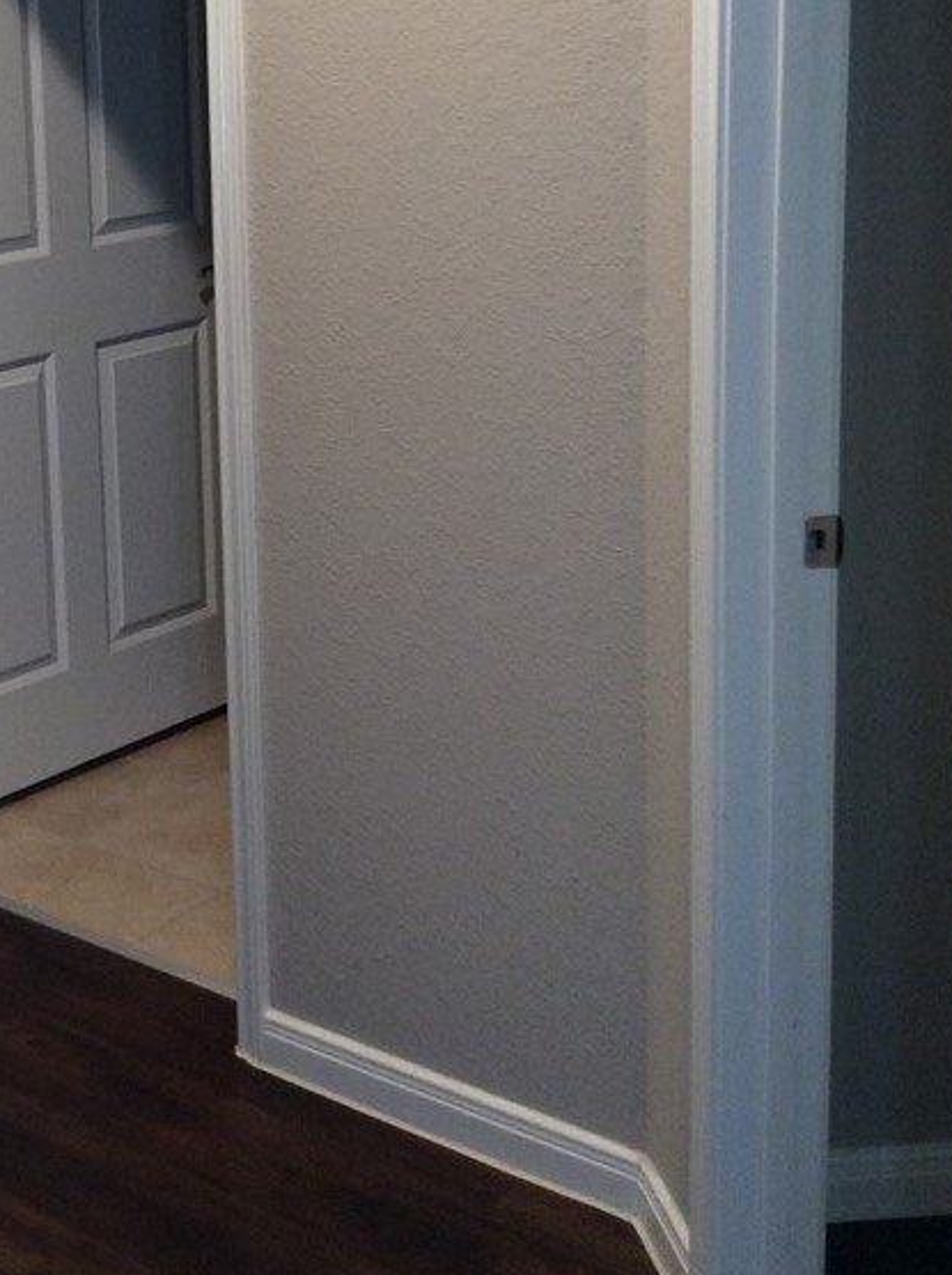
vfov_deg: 32.0
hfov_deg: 24.4
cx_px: 211
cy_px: 291
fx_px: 2170
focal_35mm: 59
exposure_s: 1/24
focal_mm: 3.3
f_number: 2.4
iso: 125
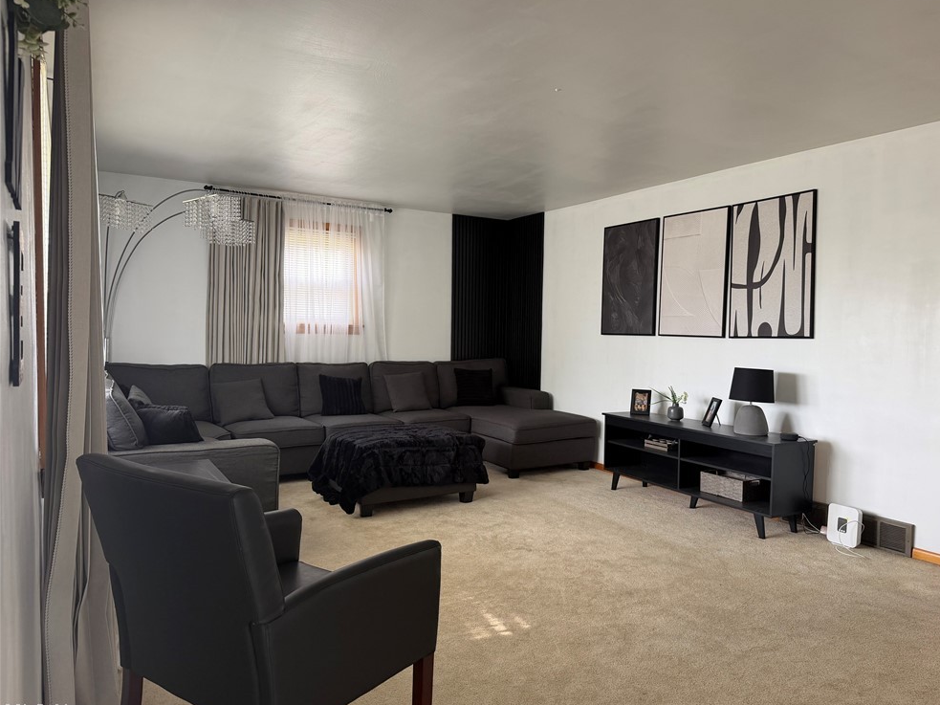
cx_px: 489
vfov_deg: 54.9
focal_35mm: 25
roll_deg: -0.6
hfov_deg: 69.4
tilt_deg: -2.7
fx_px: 679
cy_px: 361
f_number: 1.78
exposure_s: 1/60
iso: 160
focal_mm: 6.76
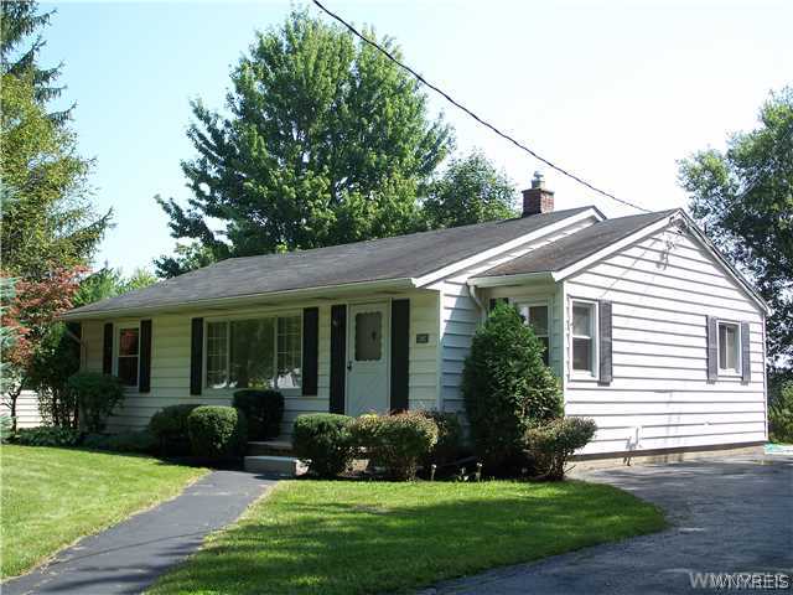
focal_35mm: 43
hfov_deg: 43.9
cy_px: 298
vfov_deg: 33.6
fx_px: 985
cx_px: 396
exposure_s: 1/320
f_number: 3.2
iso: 64
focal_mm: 9.1
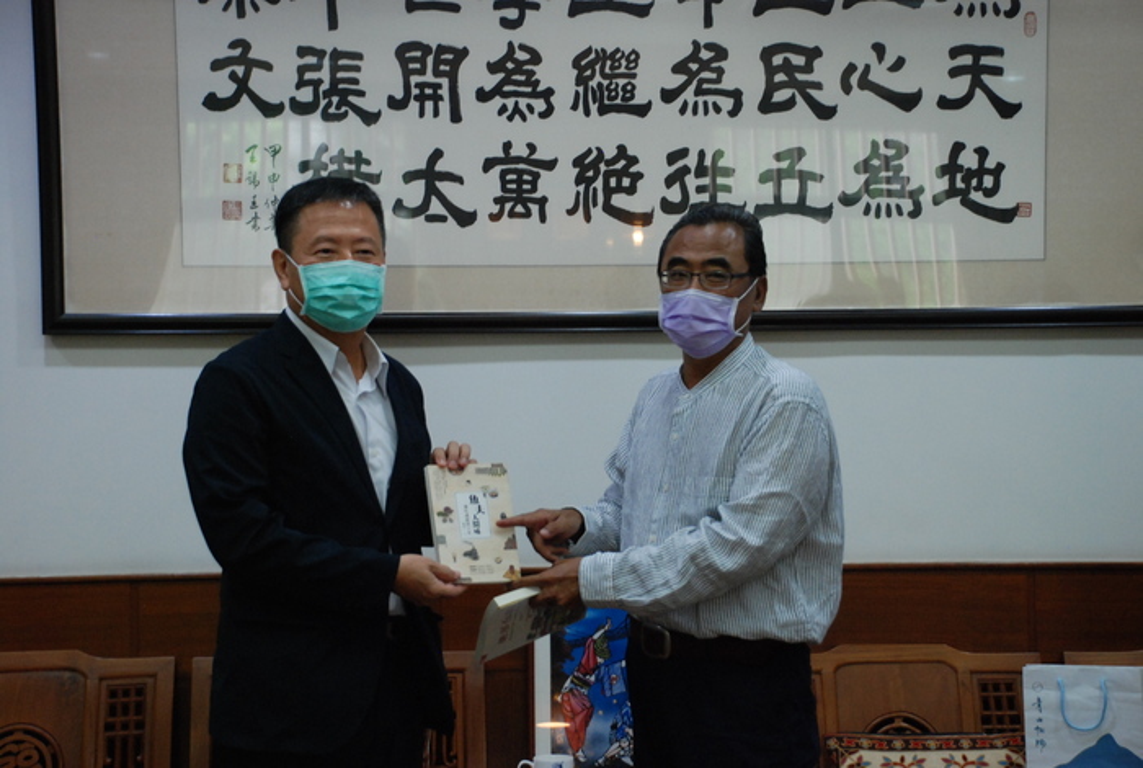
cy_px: 384
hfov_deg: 25.9
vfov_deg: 17.6
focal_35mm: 78
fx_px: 2482
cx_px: 572
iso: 1000
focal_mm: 52
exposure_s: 1/40
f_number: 5
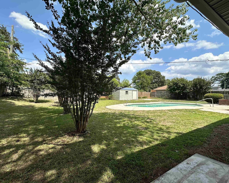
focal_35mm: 15
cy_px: 92
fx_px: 102
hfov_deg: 96.8
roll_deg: -0.7
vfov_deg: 84.0
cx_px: 111
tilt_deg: +1.6
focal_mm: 2.22
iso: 50
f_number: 2.2
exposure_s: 1/1642
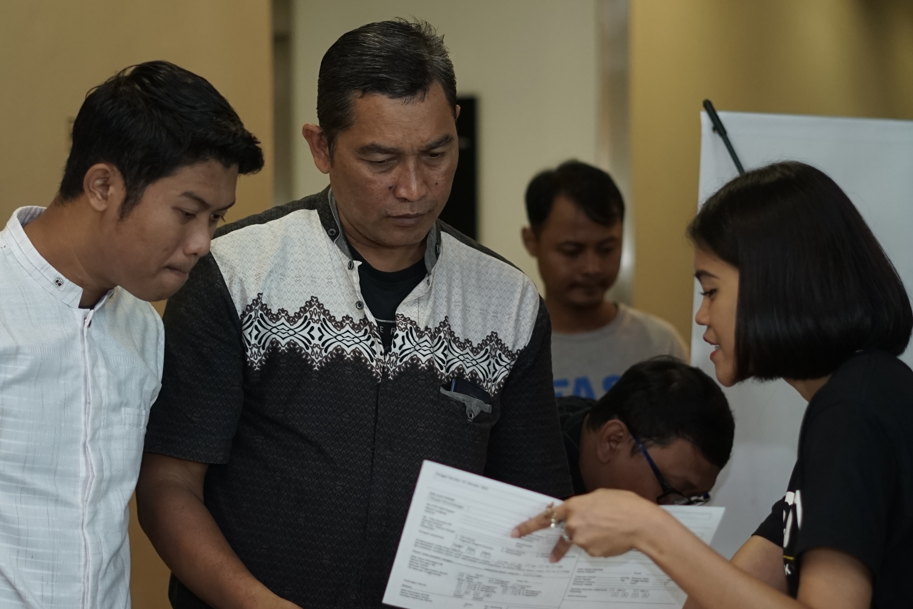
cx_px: 437
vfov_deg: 15.5
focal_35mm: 88
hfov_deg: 23.1
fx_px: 2231
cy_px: 309
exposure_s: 1/160
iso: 800
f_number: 2
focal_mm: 50
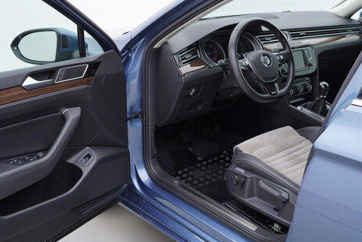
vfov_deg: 31.2
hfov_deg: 45.2
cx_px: 215
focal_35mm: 43
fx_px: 432
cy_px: 136
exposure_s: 1/50
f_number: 3.2
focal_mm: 24
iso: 125
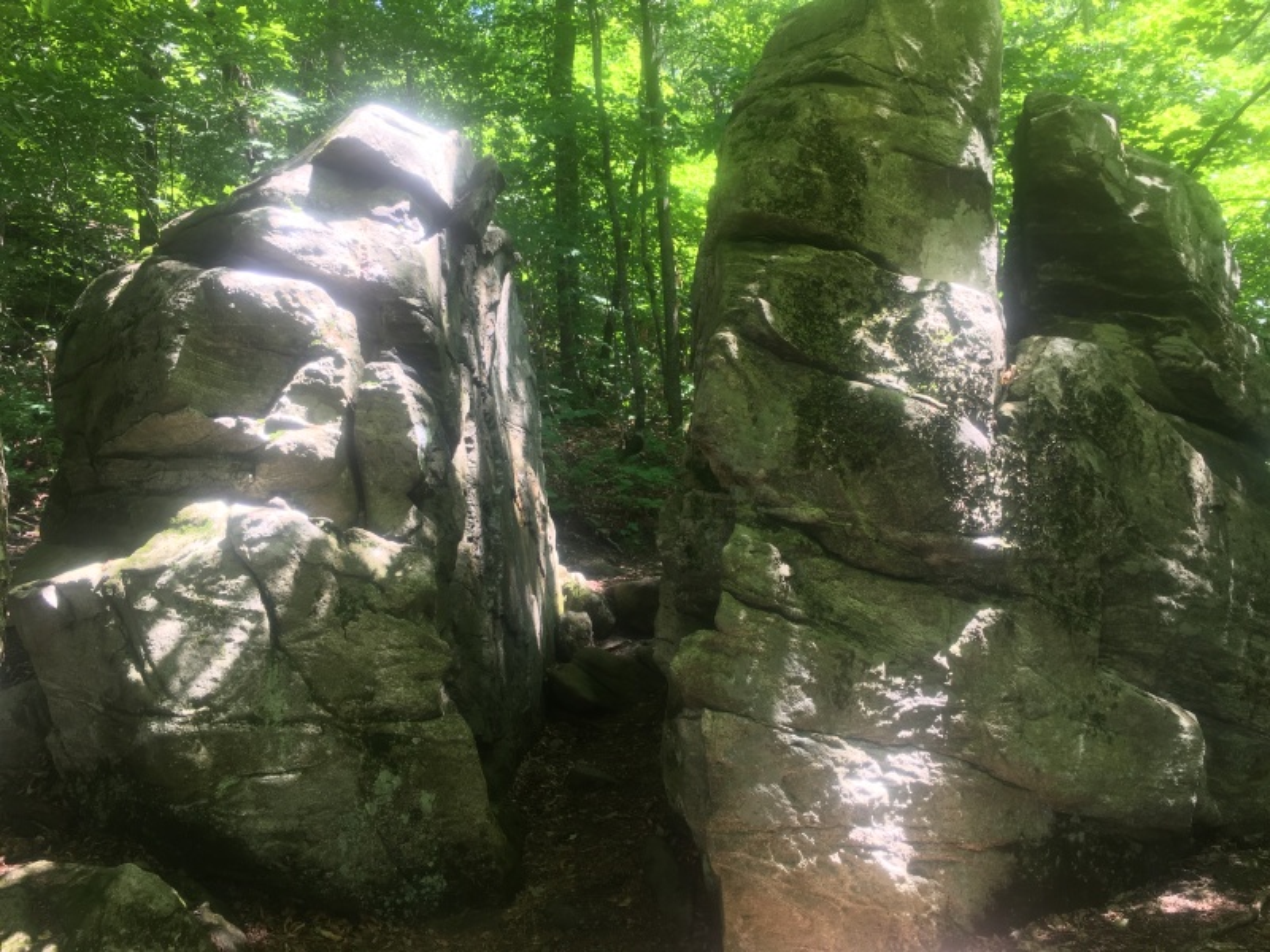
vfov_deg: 48.2
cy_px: 476
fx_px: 1064
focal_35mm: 29
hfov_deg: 61.7
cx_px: 635
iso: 25
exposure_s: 1/40
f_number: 2.2
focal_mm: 4.15
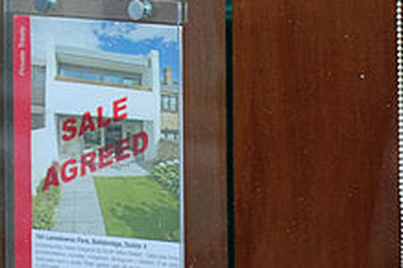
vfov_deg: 1.5
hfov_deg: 2.2
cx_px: -231
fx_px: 10515
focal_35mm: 940
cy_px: -252
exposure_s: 1/160
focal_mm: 200
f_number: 4.5
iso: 500
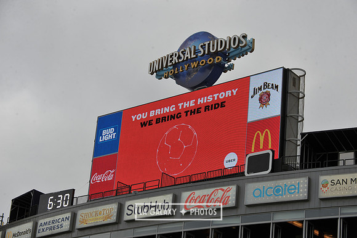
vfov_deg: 14.4
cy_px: 119
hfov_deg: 21.5
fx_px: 942
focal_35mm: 95
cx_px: 178
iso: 400
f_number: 9
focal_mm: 95
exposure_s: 1/200
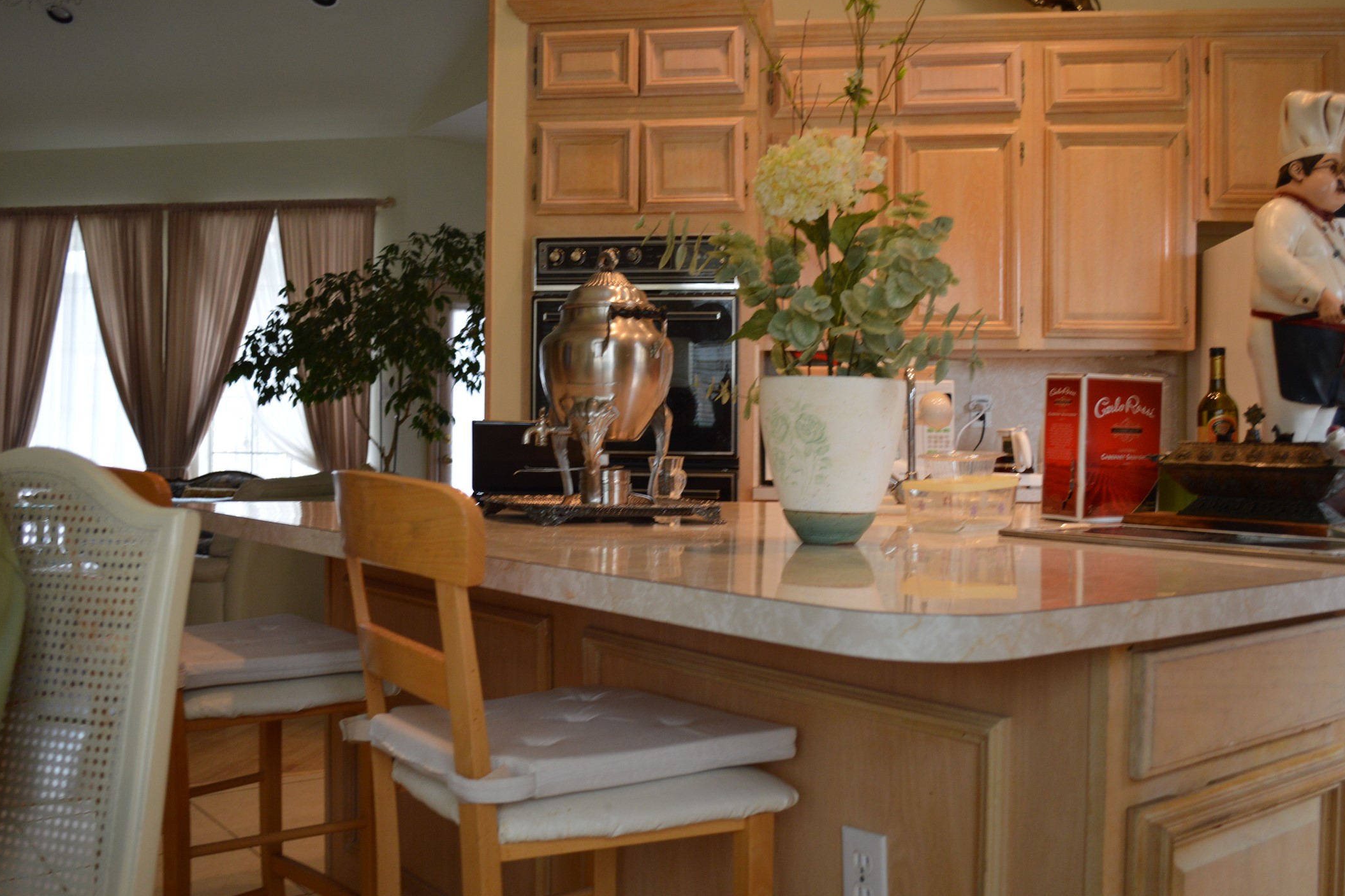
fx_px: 1270
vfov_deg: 38.9
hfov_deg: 55.8
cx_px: 665
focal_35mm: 34
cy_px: 444
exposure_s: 1/50
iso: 400
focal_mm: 22
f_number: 3.8
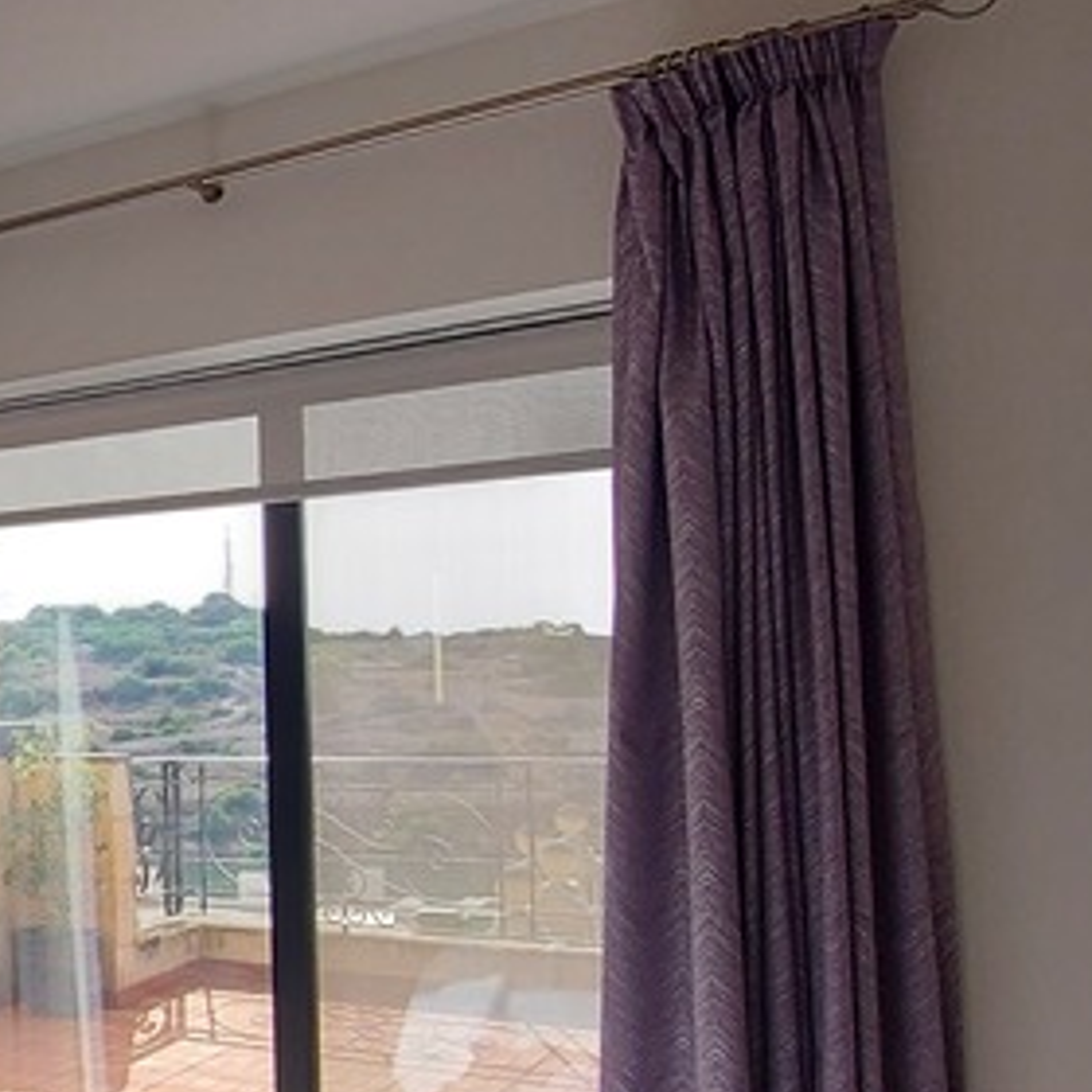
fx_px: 1499
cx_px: -410
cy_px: 710
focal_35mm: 42
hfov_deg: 29.8
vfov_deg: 39.6
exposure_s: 1/376
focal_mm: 1.74
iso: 50
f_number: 2.2
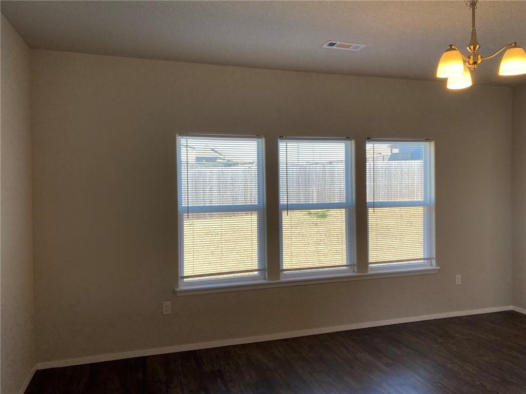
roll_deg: +0.7
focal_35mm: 26
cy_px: 197
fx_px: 395
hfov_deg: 67.3
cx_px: 263
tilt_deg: -0.2
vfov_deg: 53.1
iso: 32
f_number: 1.8
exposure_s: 1/155
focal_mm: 4.25
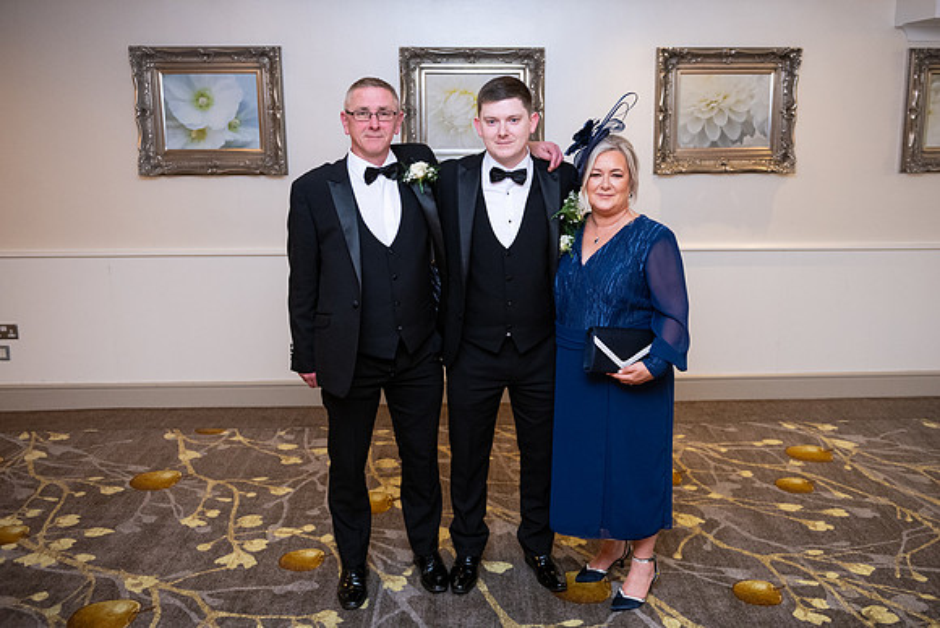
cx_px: 514
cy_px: 286
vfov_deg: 38.8
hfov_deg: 55.6
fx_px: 890
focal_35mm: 34
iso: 1000
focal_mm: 31
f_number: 3.5
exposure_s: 1/160
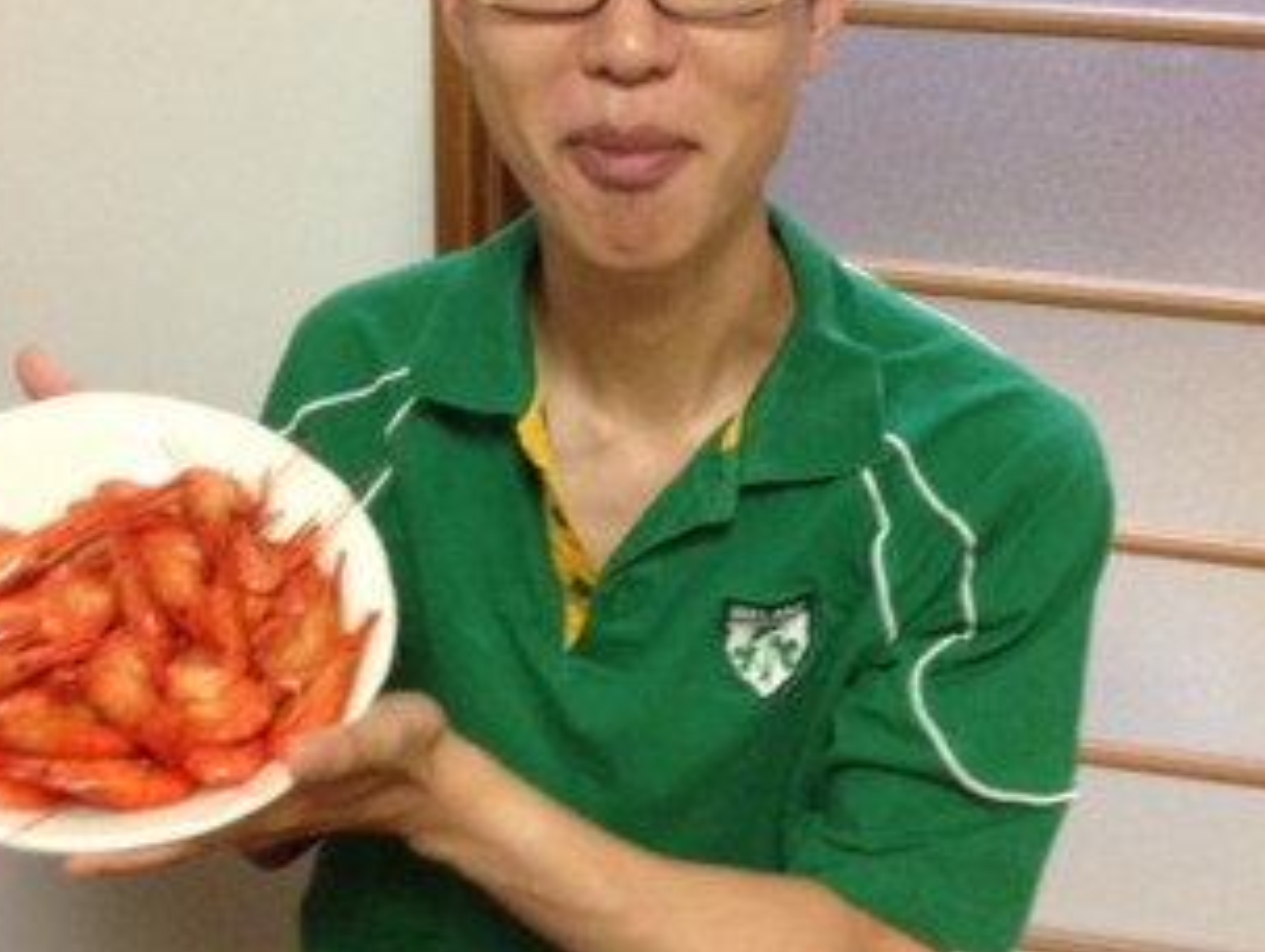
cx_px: 610
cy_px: 326
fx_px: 1903
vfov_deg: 27.9
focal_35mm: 52
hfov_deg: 36.8
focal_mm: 4.28
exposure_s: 1/20
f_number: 2.4
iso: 400
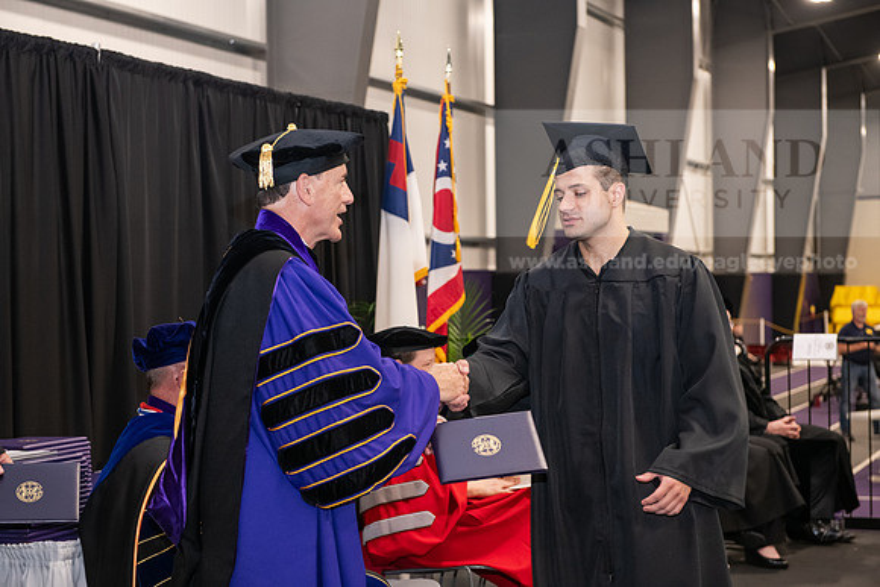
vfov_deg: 19.5
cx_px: 440
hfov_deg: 28.8
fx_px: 1711
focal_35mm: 70
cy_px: 294
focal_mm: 70
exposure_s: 1/125
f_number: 5
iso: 2500
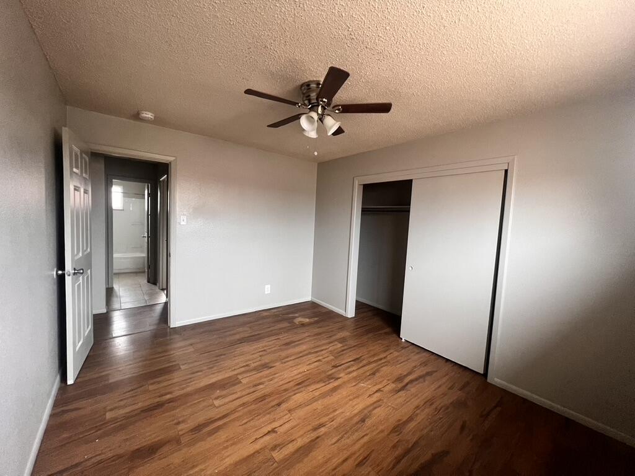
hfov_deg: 106.2
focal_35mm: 13
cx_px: 318
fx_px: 238
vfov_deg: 89.9
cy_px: 238
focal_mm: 1.57
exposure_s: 1/60
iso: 400
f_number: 1.8
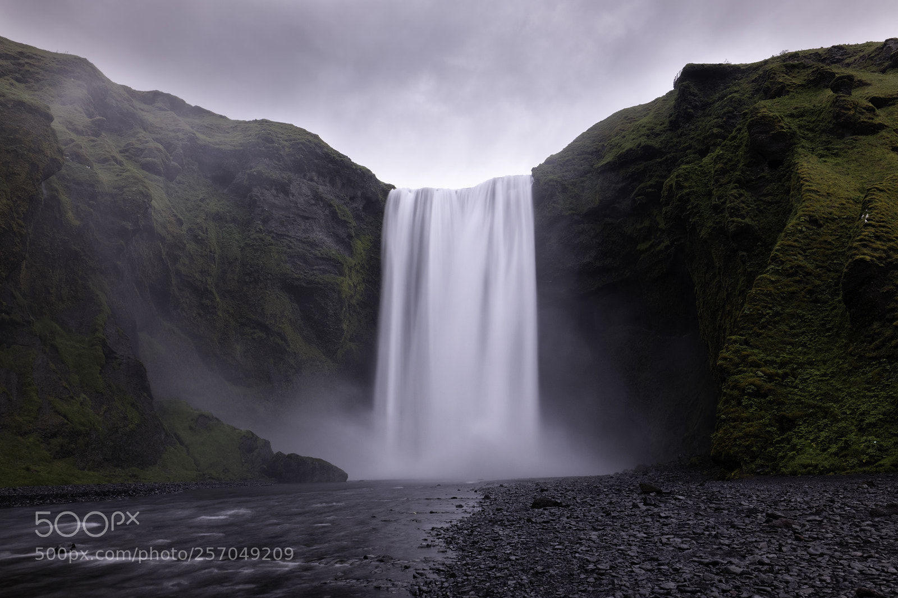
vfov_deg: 53.1
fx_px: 599
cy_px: 299
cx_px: 449
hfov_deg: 73.8
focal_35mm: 24
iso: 200
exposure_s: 1.9
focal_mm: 16
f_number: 5.6
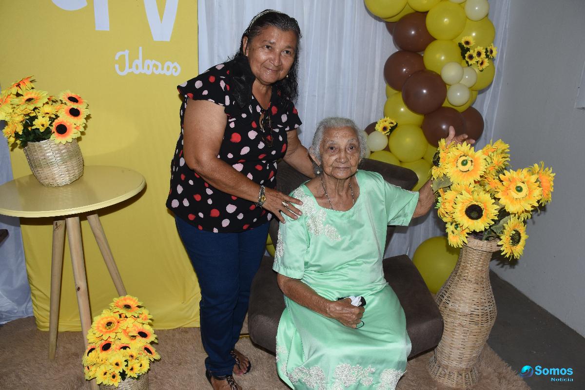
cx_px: 292
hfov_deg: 67.4
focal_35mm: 27
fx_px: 439
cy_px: 195
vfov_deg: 47.9
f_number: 6.3
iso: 320
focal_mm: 18
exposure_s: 1/100
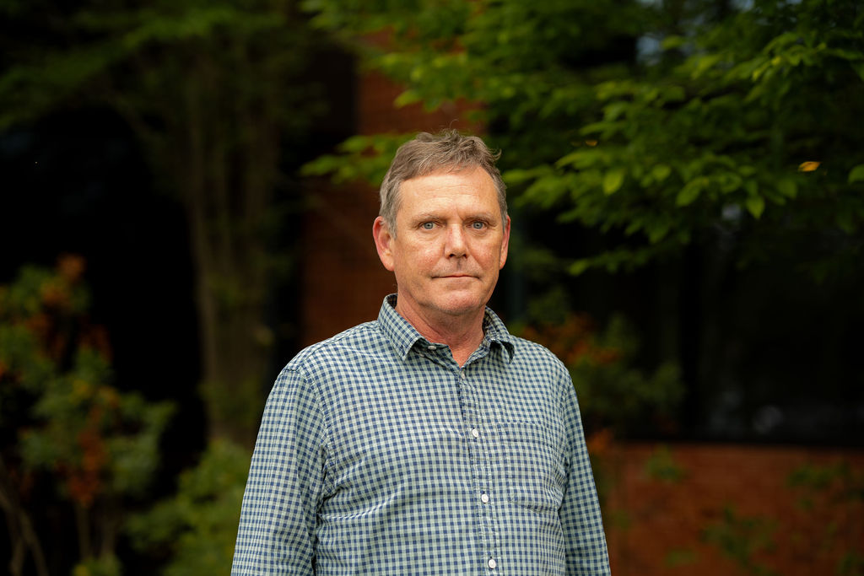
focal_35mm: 85
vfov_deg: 16.1
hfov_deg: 23.9
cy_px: 288
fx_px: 2040
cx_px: 432
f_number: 2.5
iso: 80
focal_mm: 85
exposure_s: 1/250
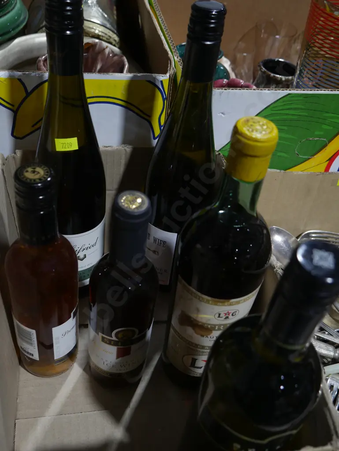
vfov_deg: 51.3
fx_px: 470
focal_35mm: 36
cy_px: 226
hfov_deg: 39.7
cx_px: 170
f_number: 4
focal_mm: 18
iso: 250
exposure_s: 1/60
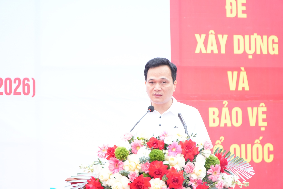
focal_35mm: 128
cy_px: 94
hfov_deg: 16.1
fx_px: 1002
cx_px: 142
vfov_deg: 10.8
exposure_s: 1/160
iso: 1000
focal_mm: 85
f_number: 4
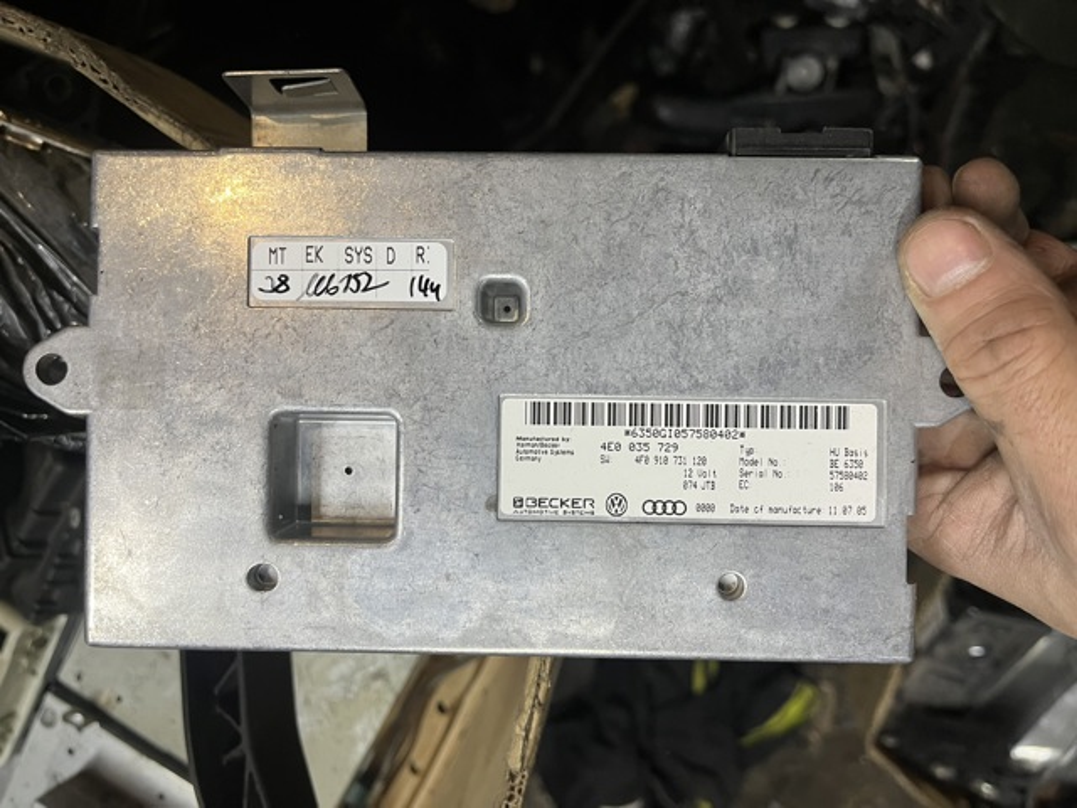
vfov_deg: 53.1
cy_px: 404
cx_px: 538
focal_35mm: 26
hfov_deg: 67.3
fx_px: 809
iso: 125
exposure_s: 1/50
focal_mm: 5.1
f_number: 1.6
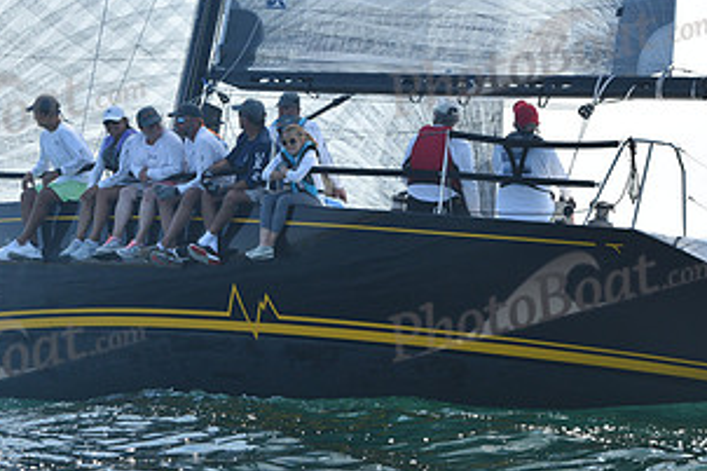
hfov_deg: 10.5
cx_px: 269
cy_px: 212
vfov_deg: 7.0
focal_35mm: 196
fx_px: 3847
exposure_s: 1/1600
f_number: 5.6
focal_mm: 102
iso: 320
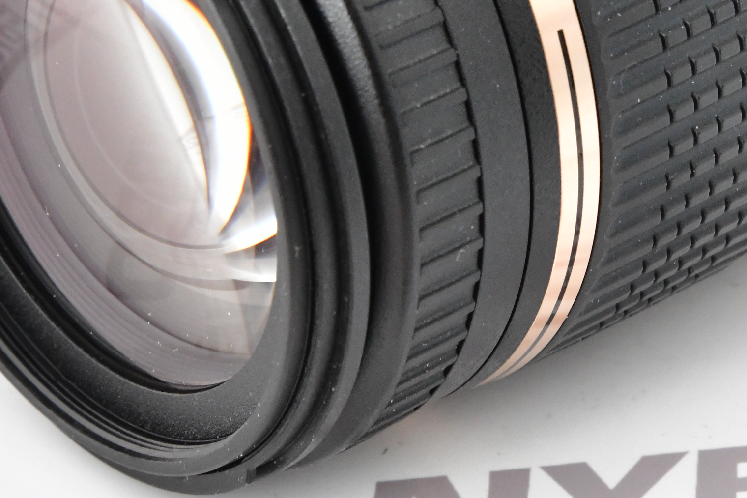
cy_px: -29
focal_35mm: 326
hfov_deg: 6.3
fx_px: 6763
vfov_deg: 4.2
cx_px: 481
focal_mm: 120
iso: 2500
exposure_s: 1/80
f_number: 14
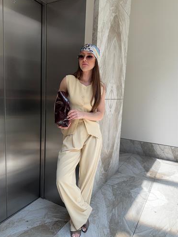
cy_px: 124
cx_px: 84
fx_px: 178
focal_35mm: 26
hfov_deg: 53.0
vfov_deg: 67.3
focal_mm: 6.86
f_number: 1.78
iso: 64
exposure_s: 1/181
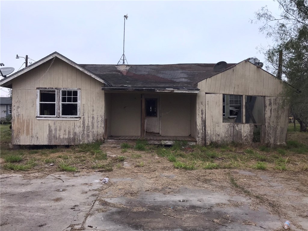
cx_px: 154
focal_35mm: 28
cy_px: 116
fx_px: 249
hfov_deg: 63.4
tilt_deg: +0.6
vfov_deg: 49.7
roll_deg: -0.5
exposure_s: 1/329
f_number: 1.8
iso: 20
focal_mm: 3.99
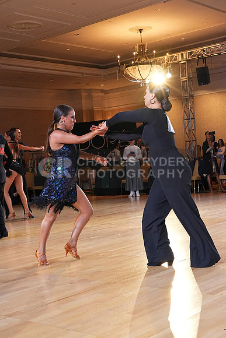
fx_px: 489
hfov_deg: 26.0
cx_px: 113
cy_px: 169
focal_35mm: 52
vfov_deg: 38.2
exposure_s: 1/200
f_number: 6.3
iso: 5000
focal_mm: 35
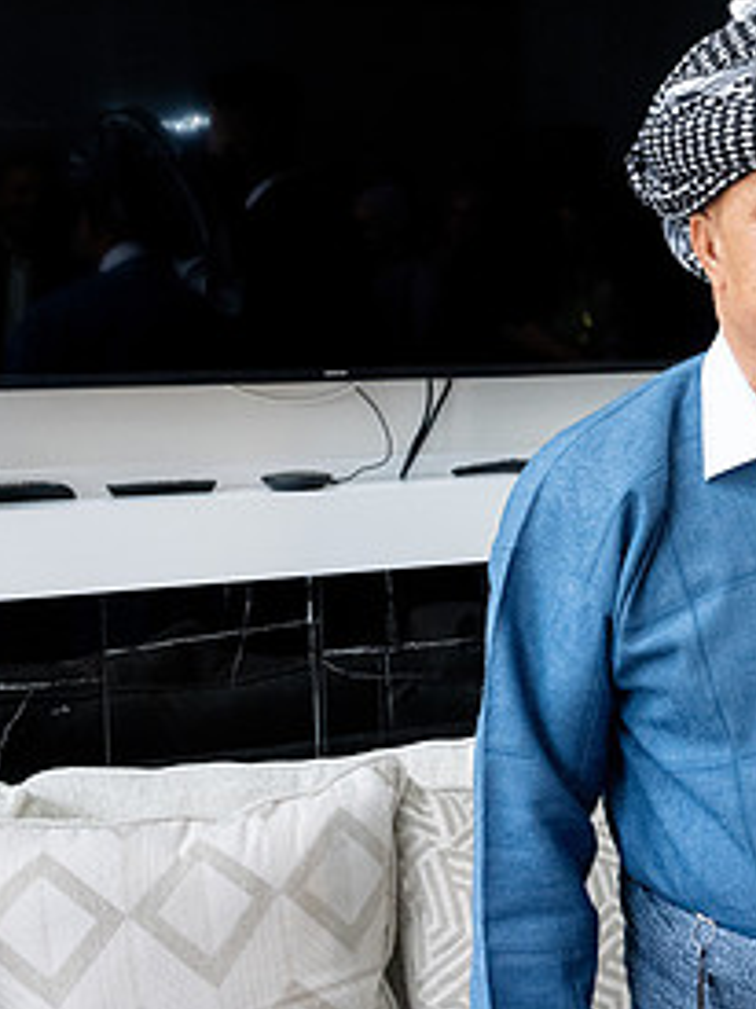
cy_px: 431
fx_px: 2011
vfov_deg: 28.1
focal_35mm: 69
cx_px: 928
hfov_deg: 19.9
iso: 6400
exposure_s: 1/160
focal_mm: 34
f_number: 9
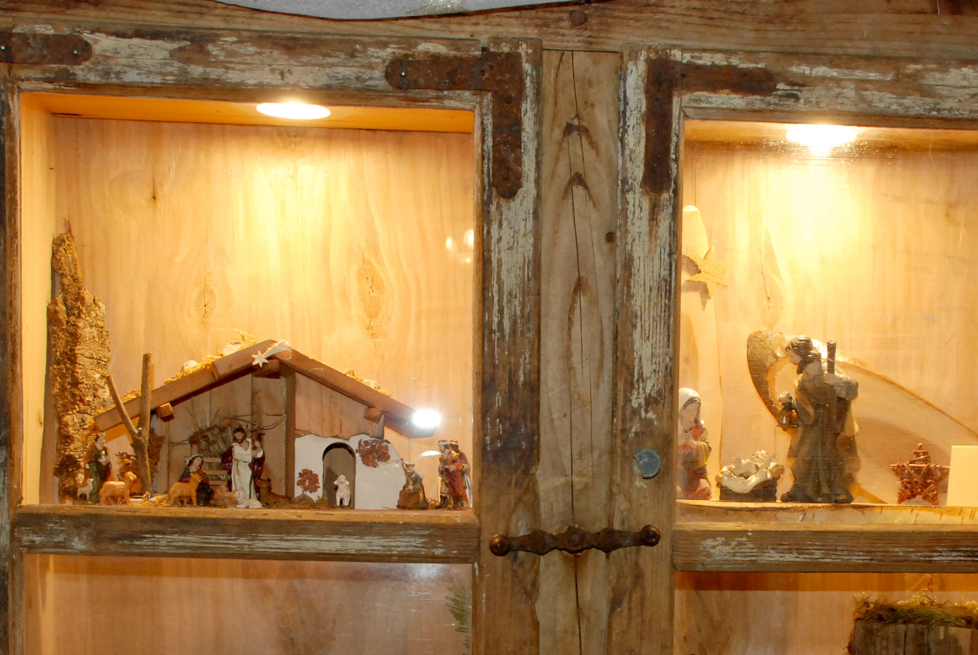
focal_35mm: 66
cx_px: 593
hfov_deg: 30.4
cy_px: 558
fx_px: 1795
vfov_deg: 20.4
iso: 640
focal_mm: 24
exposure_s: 1/60
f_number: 4.5
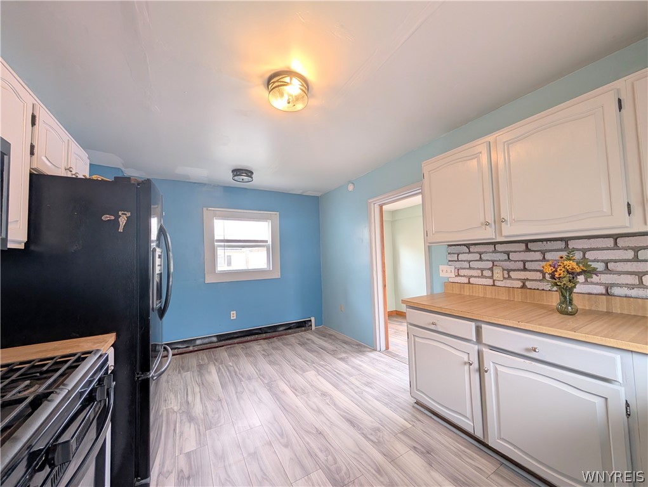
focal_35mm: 12
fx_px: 225
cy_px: 244
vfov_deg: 94.6
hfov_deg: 110.5
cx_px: 324
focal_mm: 2.02
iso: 83
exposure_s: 1/120
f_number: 1.7
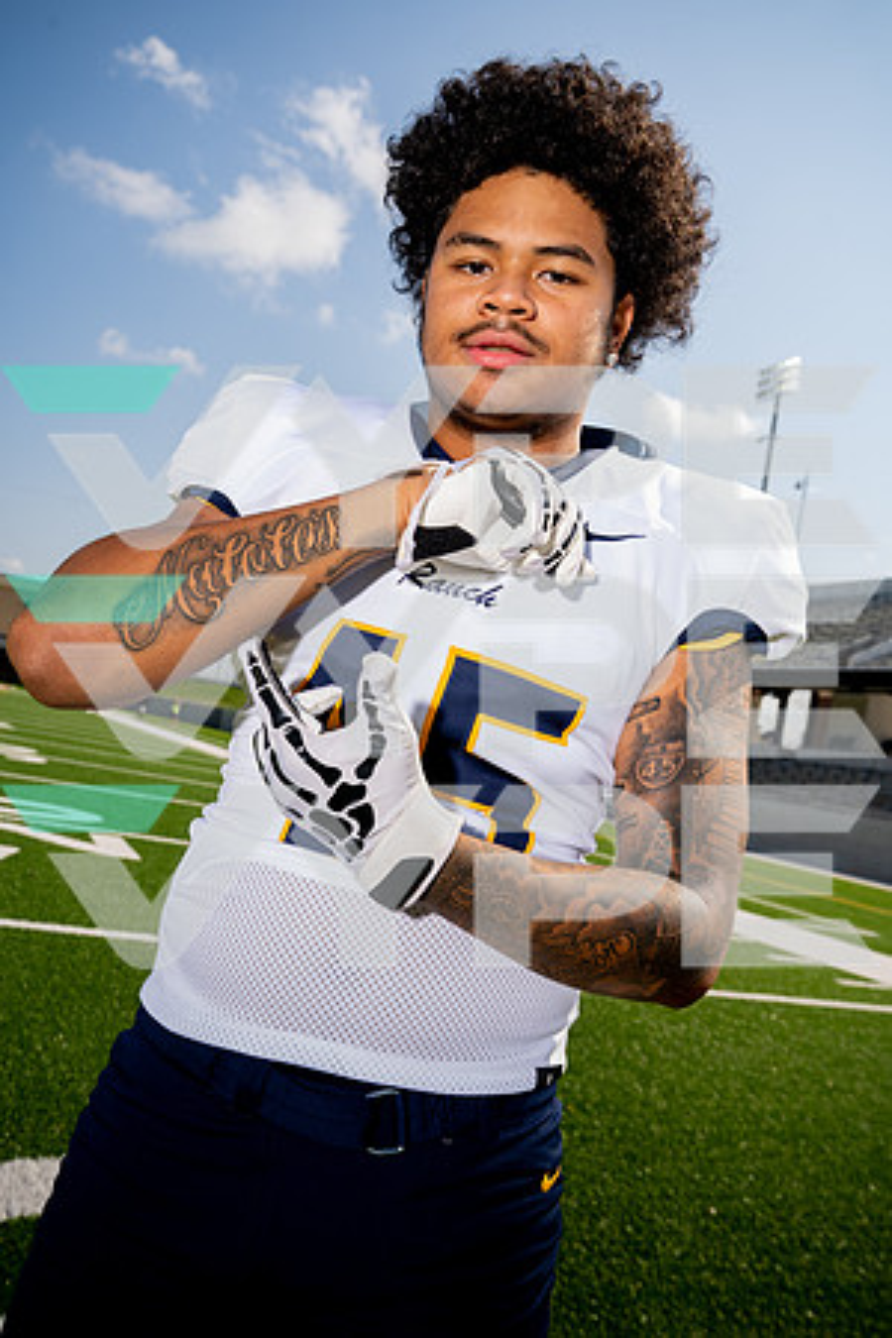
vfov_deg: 63.7
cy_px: 669
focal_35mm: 29
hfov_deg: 45.0
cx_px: 446
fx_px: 1078
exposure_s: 1/250
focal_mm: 29
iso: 100
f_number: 7.1
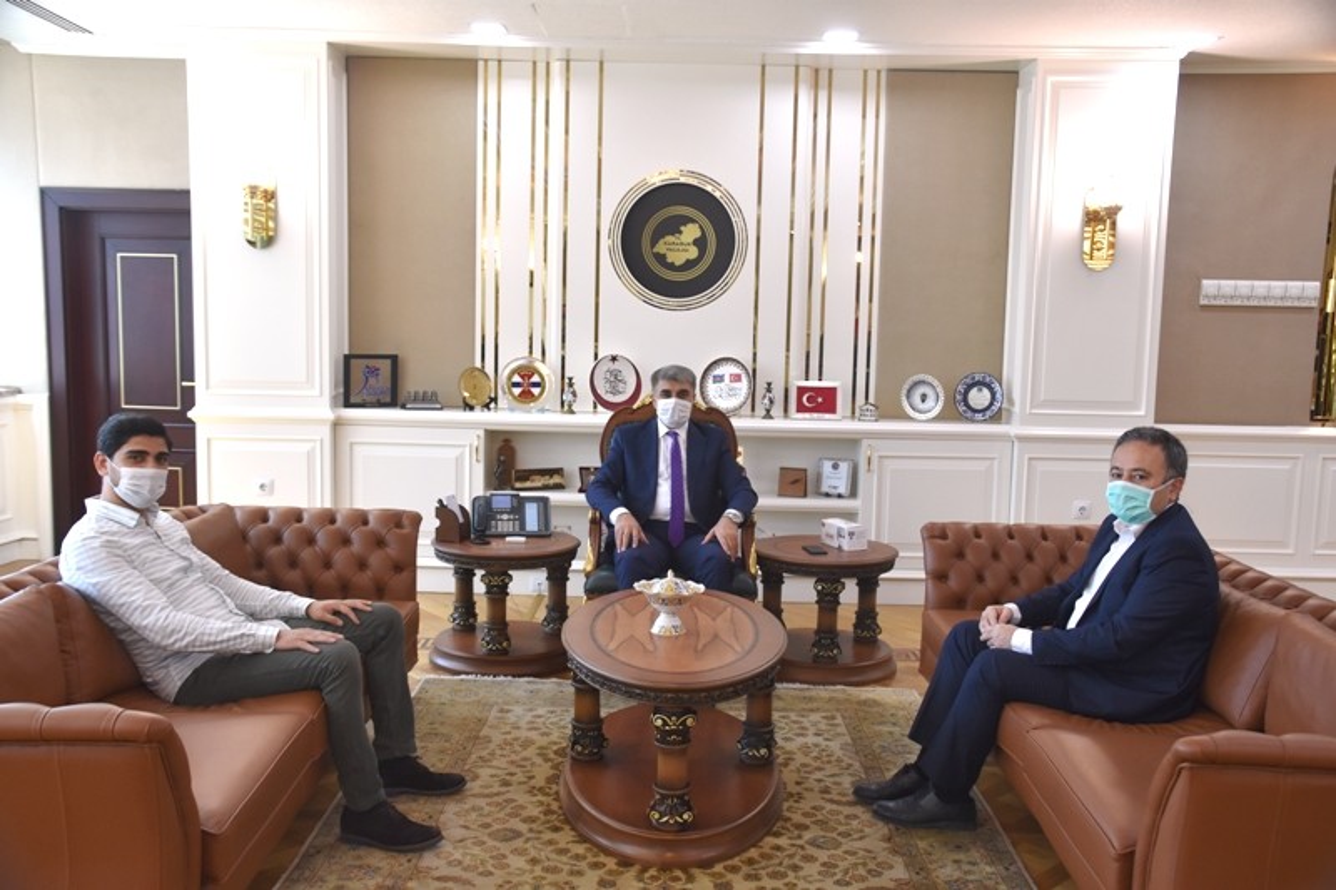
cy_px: 445
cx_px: 668
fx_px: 1224
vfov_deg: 40.0
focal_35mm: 33
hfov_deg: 57.2
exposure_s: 1/100
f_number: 5
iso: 800
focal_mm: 22
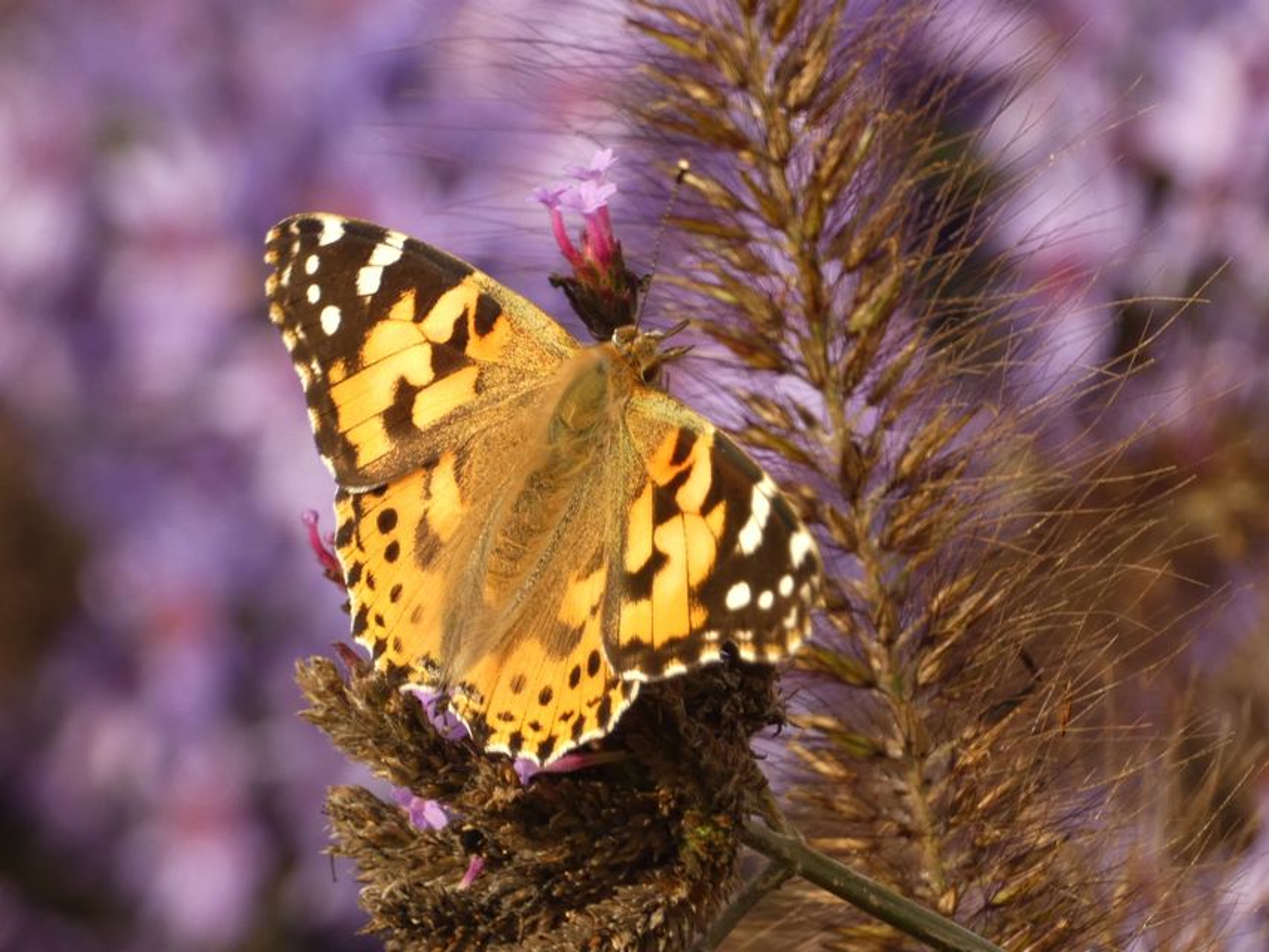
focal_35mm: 469
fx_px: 17196
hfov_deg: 4.2
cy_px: 476
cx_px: 634
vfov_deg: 3.2
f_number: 5.6
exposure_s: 1/100
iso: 100
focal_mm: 84
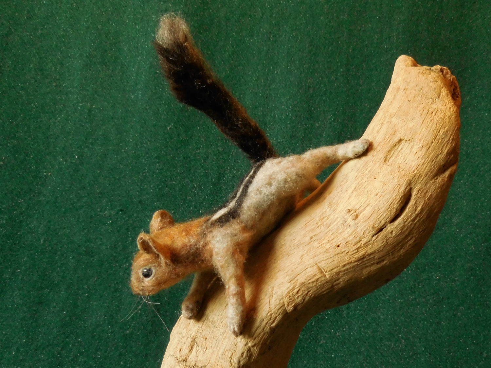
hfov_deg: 69.4
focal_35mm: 25
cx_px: 246
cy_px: 184
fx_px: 355
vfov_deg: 54.9
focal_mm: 4.5
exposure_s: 1/30
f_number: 3.3
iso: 280
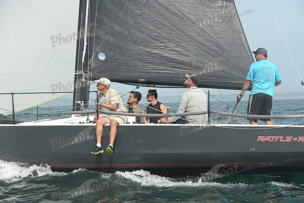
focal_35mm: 78
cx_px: 152
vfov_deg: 17.5
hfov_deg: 26.0
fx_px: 659
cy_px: 102
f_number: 6.3
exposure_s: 1/1250
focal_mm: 78
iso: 320
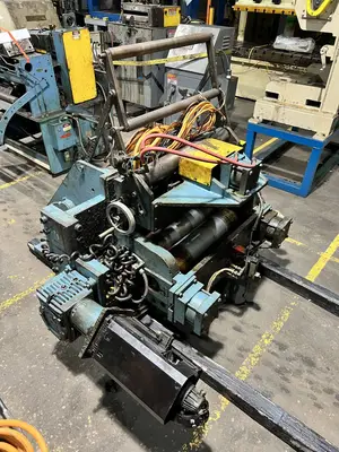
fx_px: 339
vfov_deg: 67.3
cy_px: 226
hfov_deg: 53.1
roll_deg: -2.7
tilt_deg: -35.6
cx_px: 170
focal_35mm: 26
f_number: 1.5
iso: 250
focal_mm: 5.7
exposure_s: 1/60
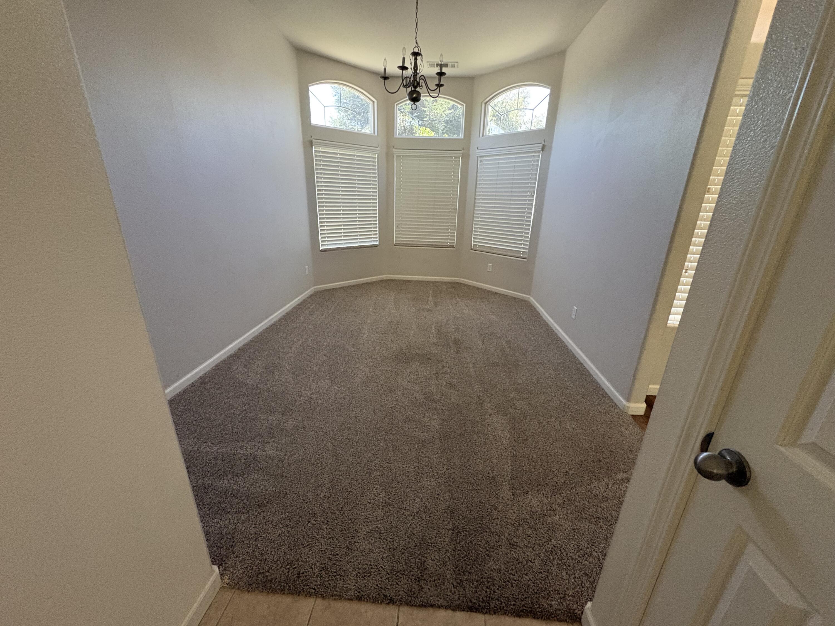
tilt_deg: -20.3
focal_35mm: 14
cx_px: 418
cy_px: 313
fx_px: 338
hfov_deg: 102.1
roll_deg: -2.8
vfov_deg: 85.7
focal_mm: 2.22
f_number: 2.2
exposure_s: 1/60
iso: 800
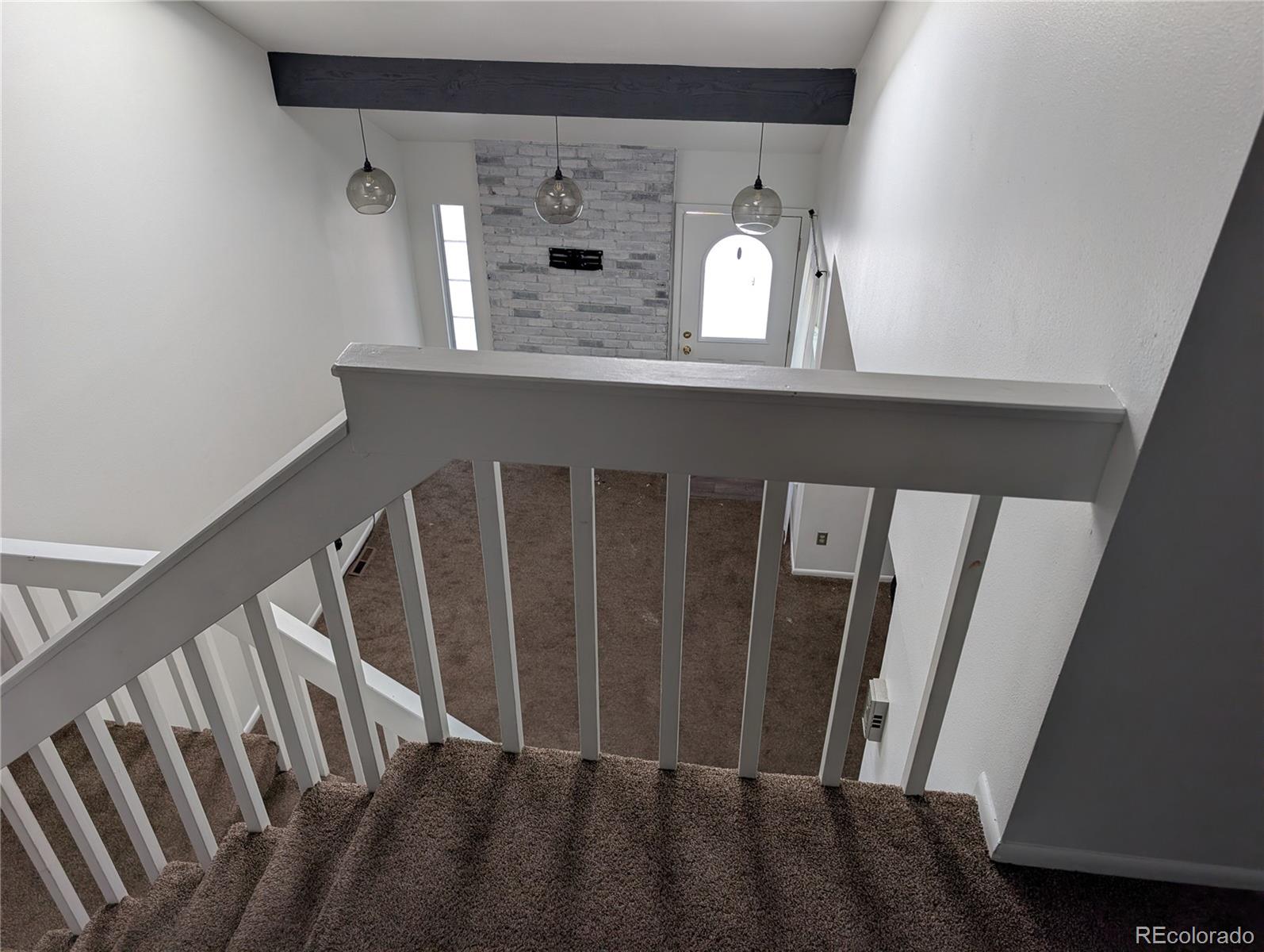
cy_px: 476
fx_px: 878
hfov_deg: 71.5
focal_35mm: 24
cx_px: 632
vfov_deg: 56.9
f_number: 1.68
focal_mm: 6.9
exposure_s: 1/77.3
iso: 21
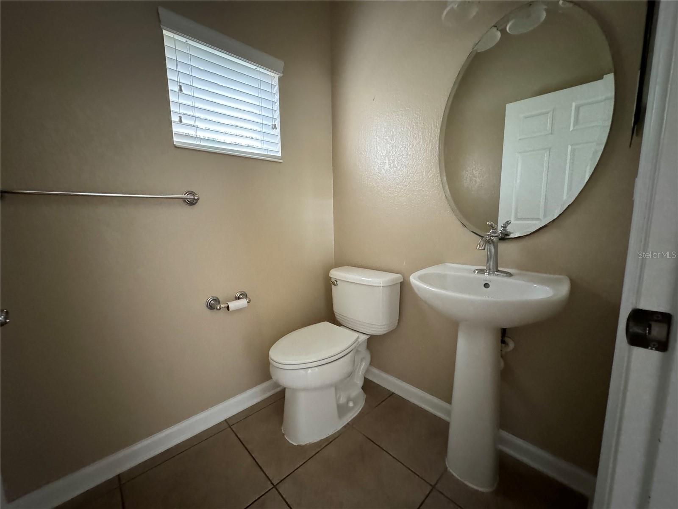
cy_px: 254
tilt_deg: -8.7
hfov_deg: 102.1
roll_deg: +0.1
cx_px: 339
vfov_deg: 85.7
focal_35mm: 14
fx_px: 274
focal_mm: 2.22
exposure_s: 1/49
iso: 1250
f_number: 2.2
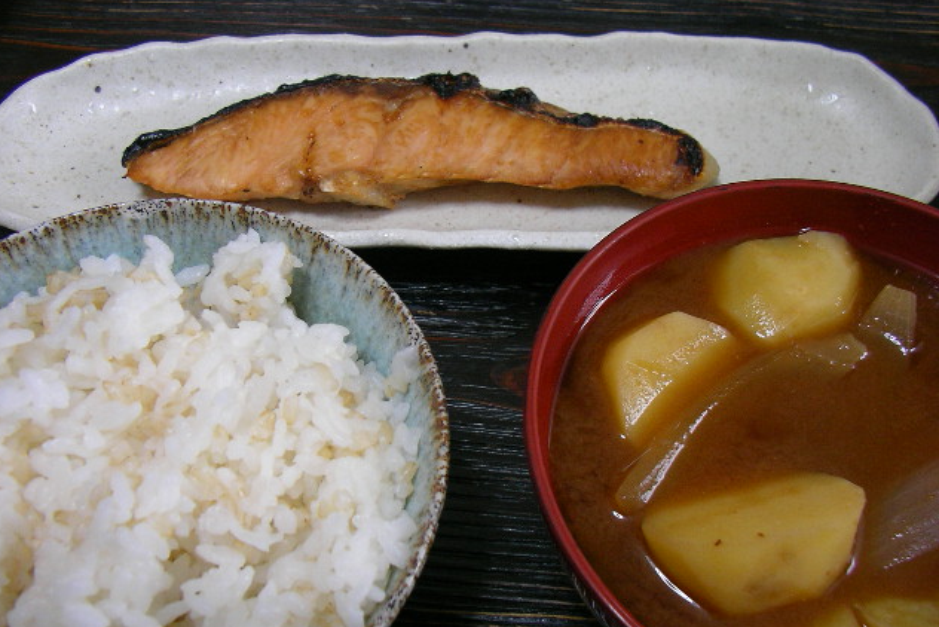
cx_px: 465
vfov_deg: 33.4
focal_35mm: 40
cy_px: 325
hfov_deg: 48.4
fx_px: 1044
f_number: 2.9
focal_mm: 6
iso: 100
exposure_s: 1/17.8
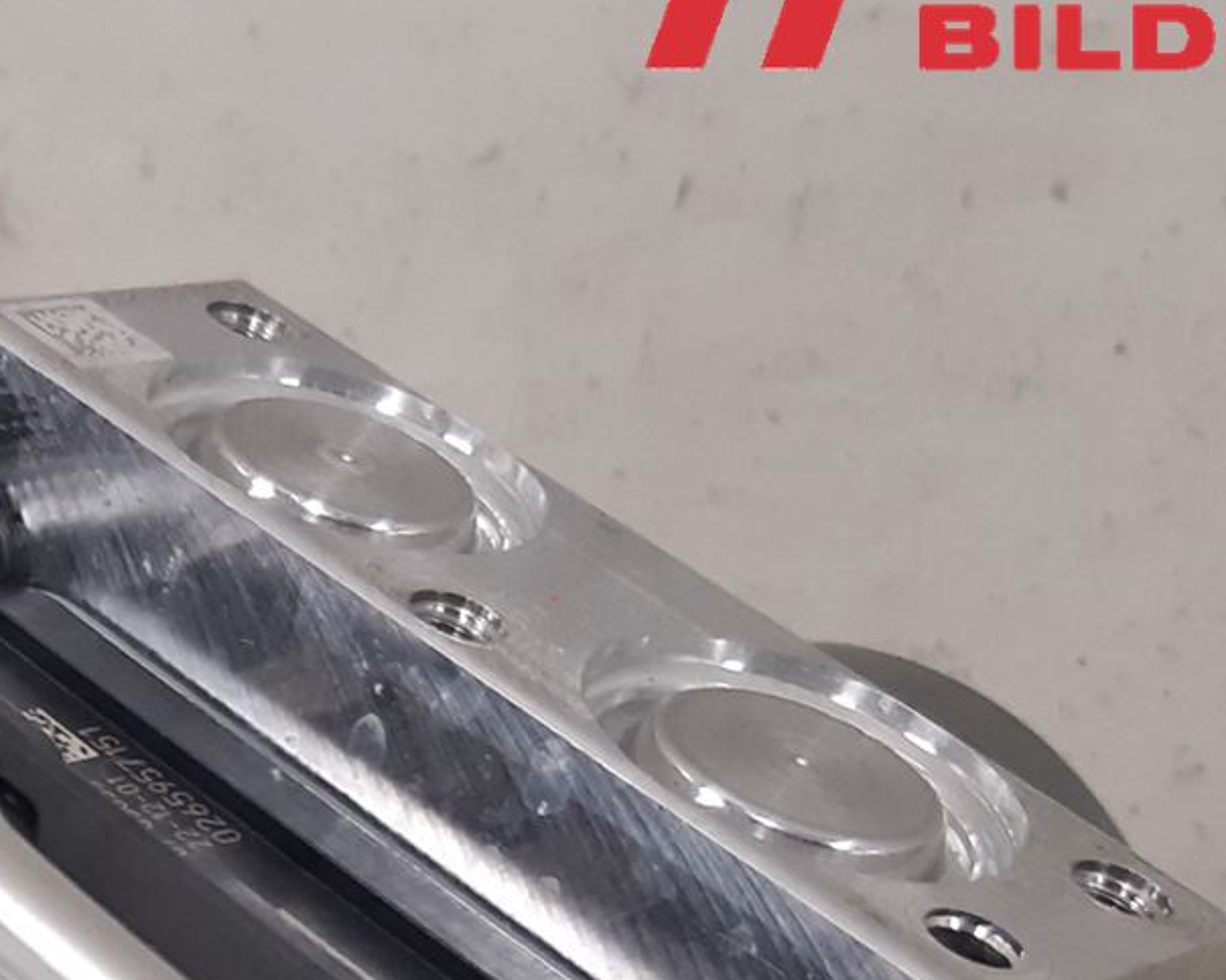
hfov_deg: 20.9
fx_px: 3120
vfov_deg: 16.8
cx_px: -187
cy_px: 1284
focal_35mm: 86
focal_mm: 3.93
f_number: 1.7
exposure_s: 1/50
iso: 160
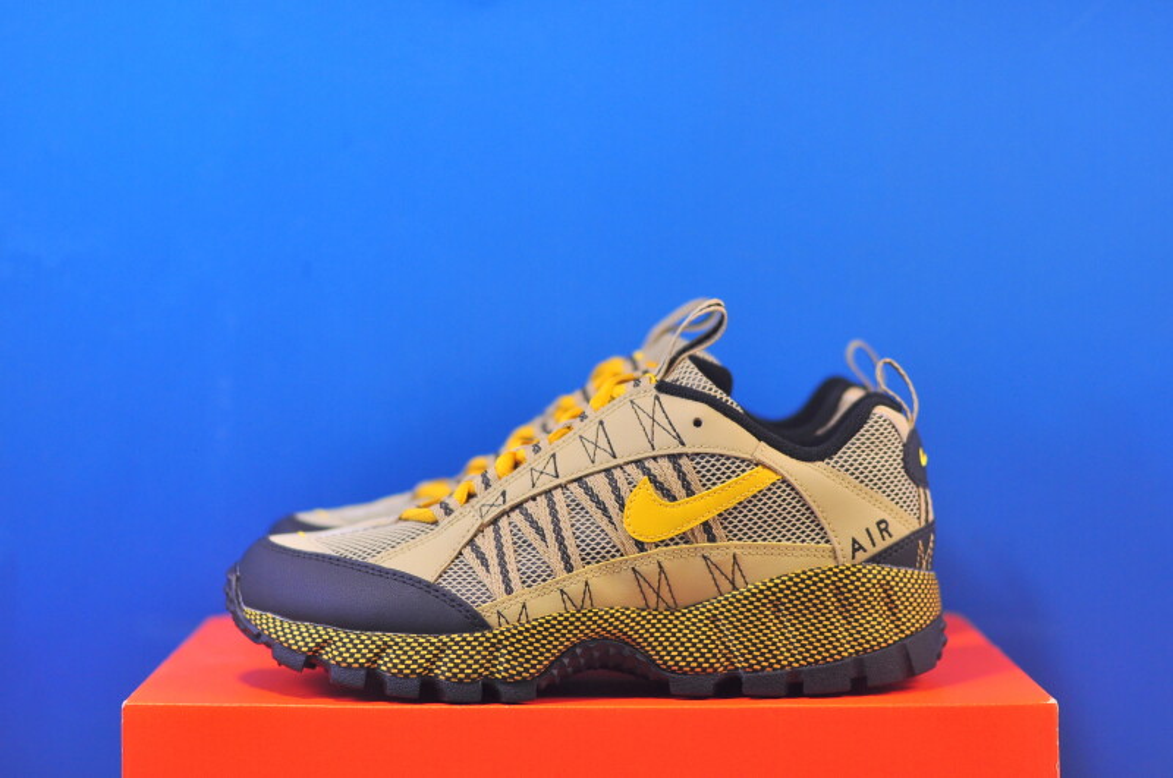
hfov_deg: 27.0
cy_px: 389
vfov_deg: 18.1
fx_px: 2440
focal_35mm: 75
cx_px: 586
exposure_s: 1/320
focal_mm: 50
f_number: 2.2
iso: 250
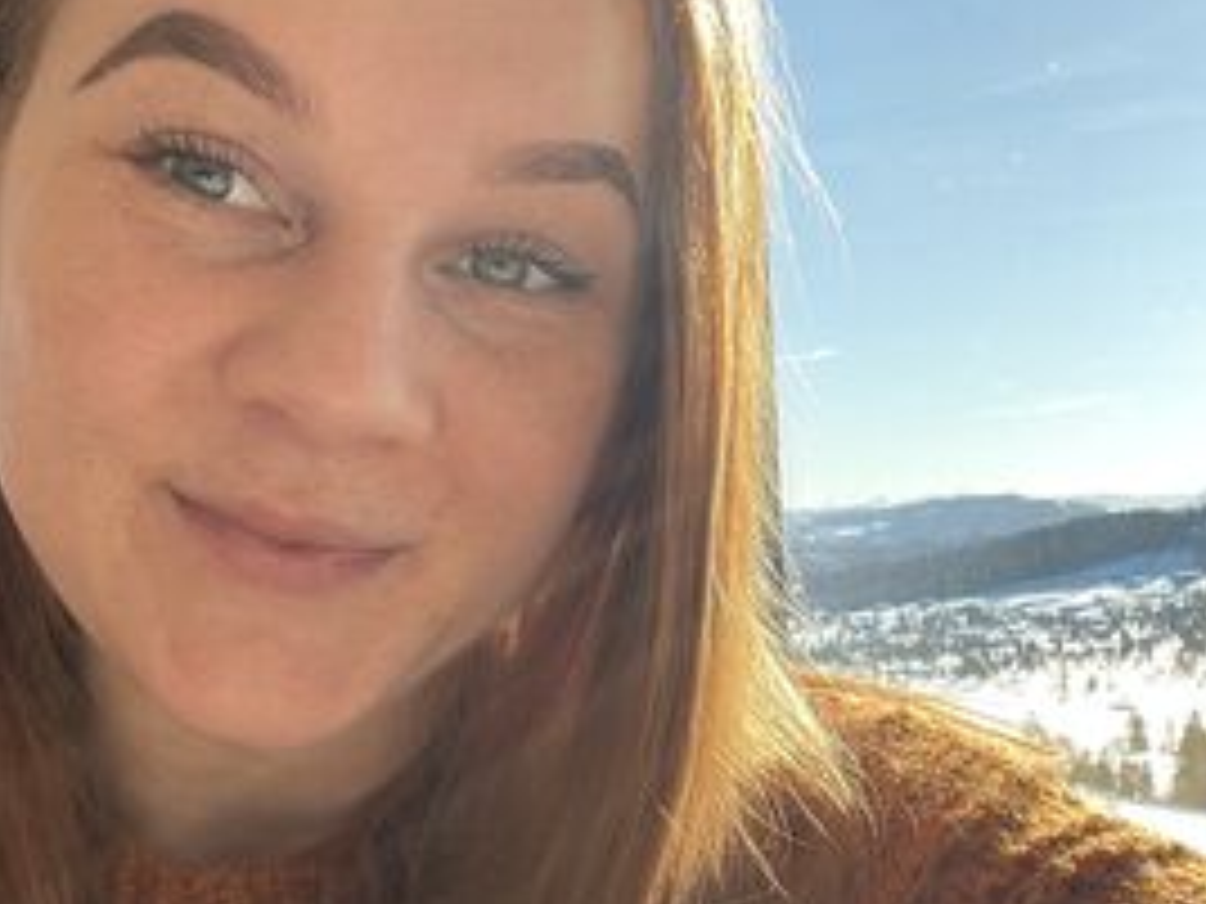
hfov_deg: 34.8
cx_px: 904
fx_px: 1881
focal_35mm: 54
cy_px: 587
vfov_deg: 26.9
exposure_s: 1/145
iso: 25
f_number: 2.2
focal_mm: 2.71
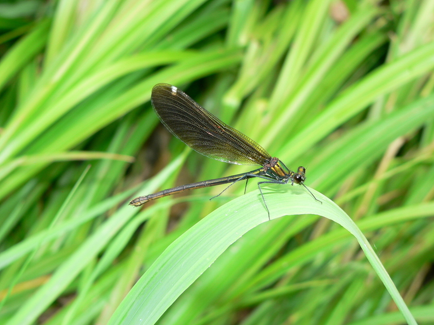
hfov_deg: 27.4
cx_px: 220
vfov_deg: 20.7
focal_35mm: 71
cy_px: 161
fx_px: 890
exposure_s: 1/125
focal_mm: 11.6
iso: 80
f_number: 4
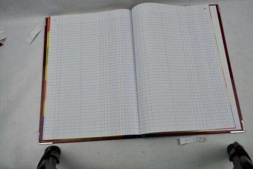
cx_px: 126
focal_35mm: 33
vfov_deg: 40.0
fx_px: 232
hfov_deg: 57.2
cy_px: 84
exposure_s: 1/250
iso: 400
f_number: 5
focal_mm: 22
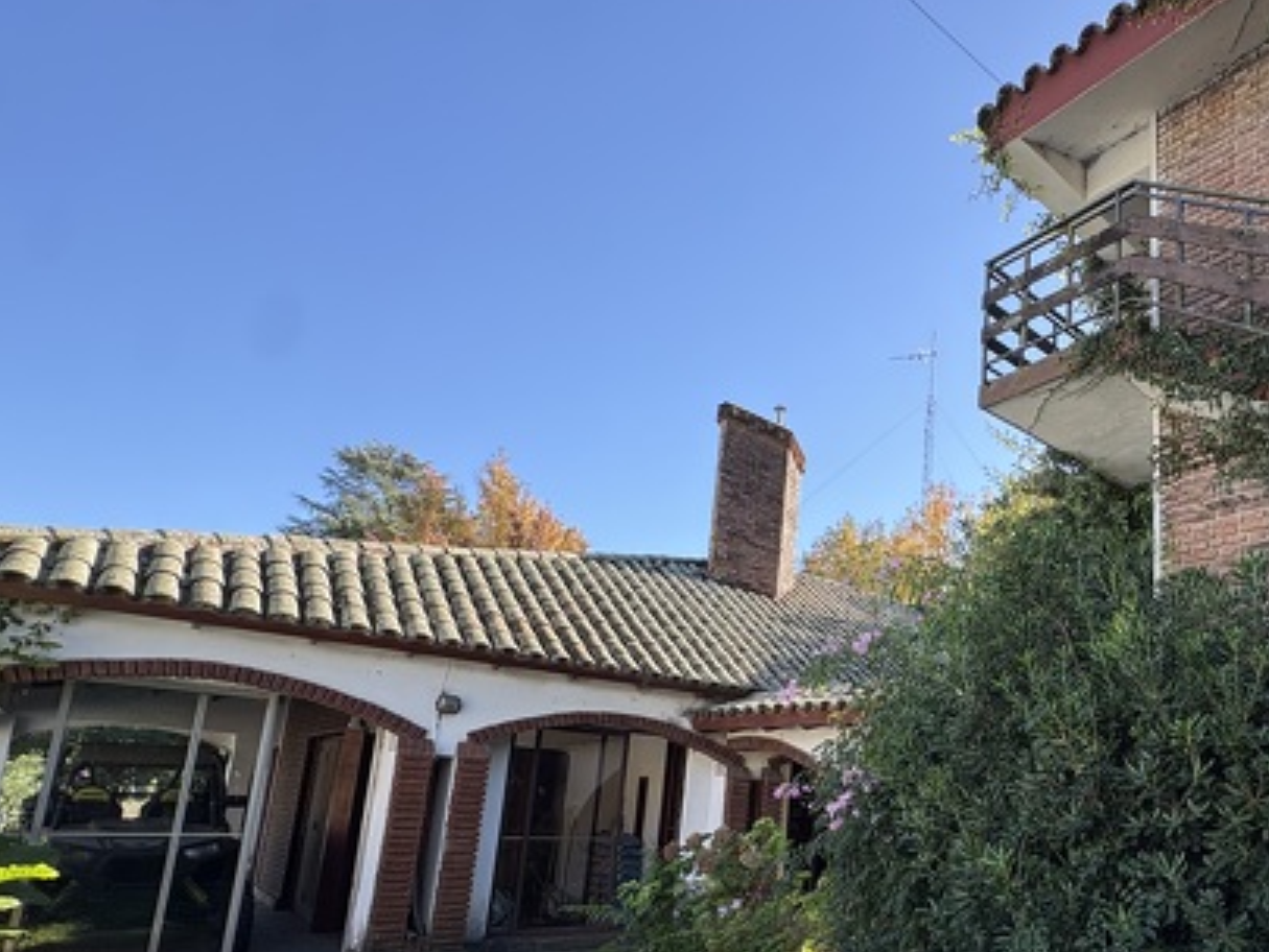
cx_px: 934
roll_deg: -1.8
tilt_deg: +11.4
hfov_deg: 69.6
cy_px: 661
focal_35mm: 23
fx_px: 843
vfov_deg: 57.2
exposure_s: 1/488
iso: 64
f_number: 2.2
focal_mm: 2.22
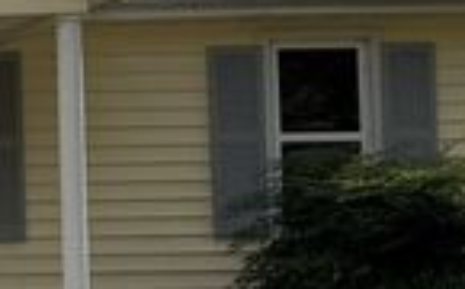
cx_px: -436
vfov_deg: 7.3
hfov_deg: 10.7
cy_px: 141
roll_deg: +0.6
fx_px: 2277
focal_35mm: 180
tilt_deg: +2.4
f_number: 1.78
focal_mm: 6.76
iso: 100
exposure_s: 1/4405
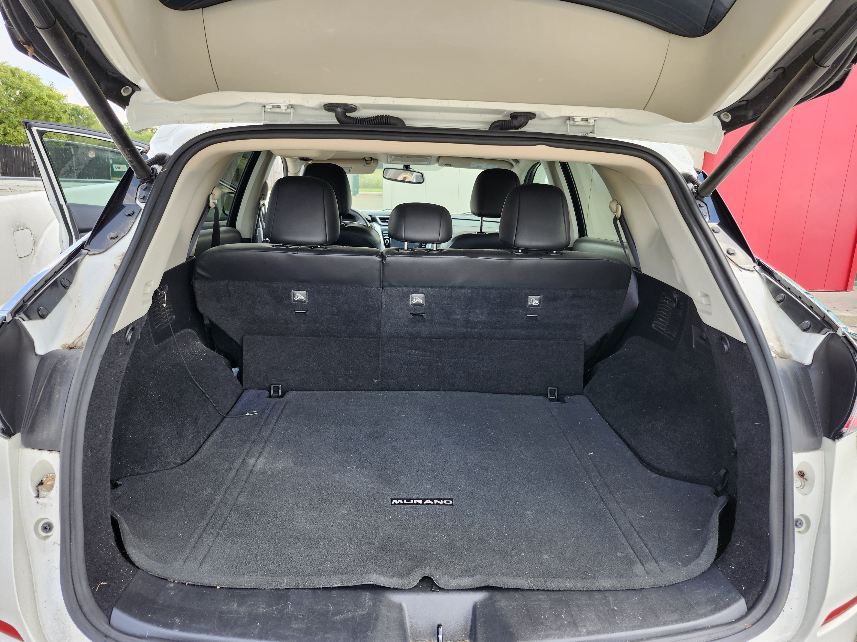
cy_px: 321
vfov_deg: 58.9
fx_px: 569
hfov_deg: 73.9
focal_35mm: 23
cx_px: 428
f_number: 1.8
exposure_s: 1/180
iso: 50
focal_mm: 5.54
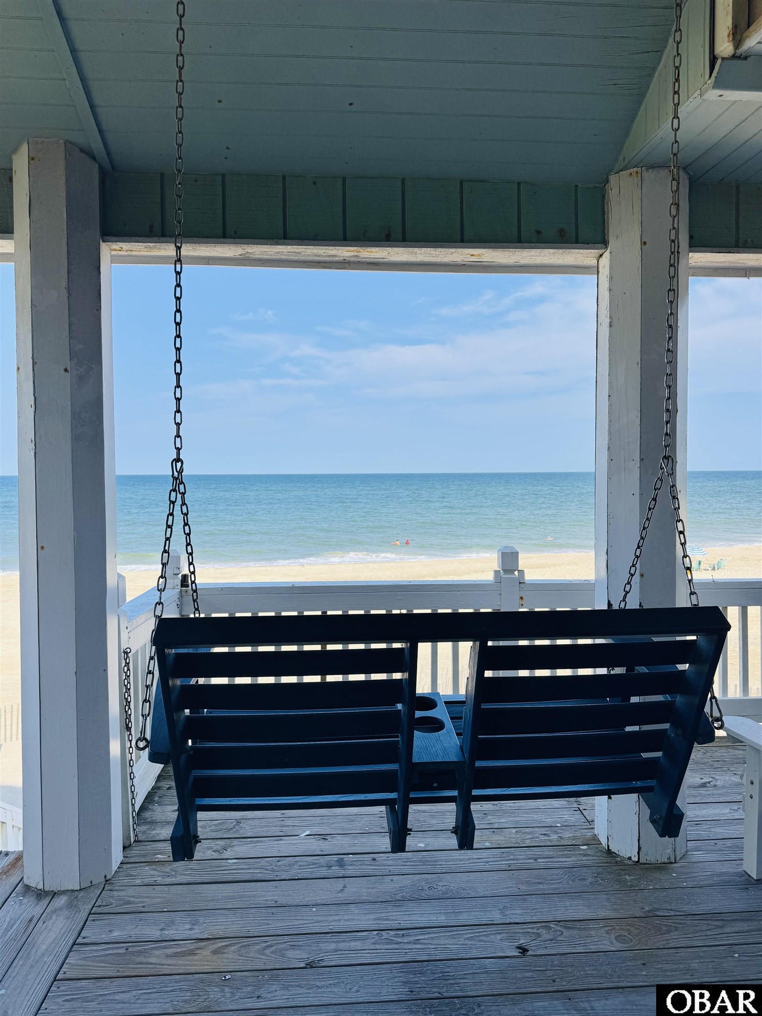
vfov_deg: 71.6
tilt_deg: -1.8
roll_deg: +1.0
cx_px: 381
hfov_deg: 56.8
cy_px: 508
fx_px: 704
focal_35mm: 24
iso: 80
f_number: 1.78
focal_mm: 6.76
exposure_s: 1/4310
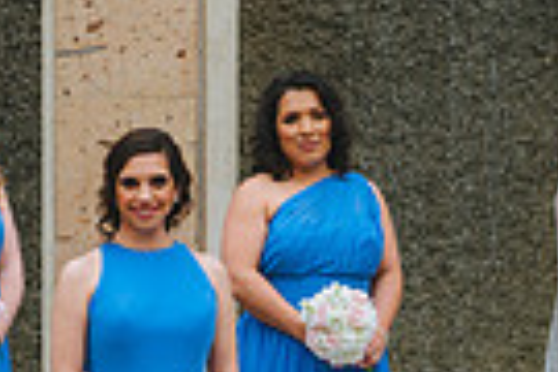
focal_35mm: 210
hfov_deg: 9.7
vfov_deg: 6.5
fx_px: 3255
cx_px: 561
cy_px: 276
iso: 125
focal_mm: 48
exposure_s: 1/400
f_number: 2.8
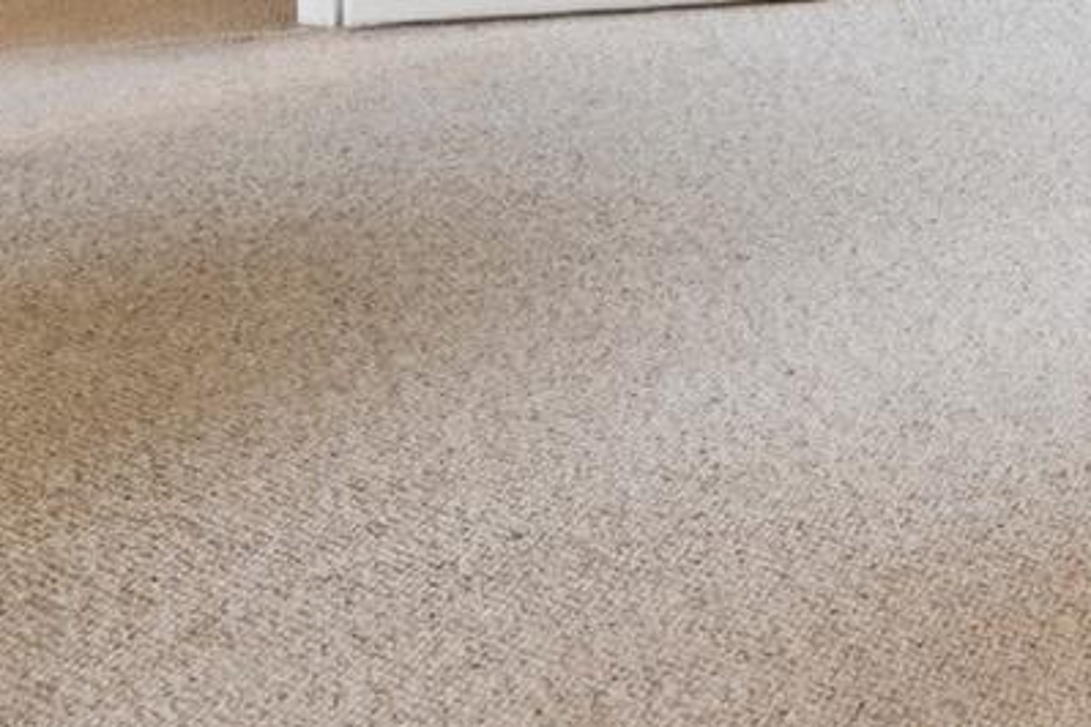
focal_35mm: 78
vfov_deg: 14.9
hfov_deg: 16.1
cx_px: 2453
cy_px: -649
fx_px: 2364
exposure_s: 1.3
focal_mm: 15.2
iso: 100
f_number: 13
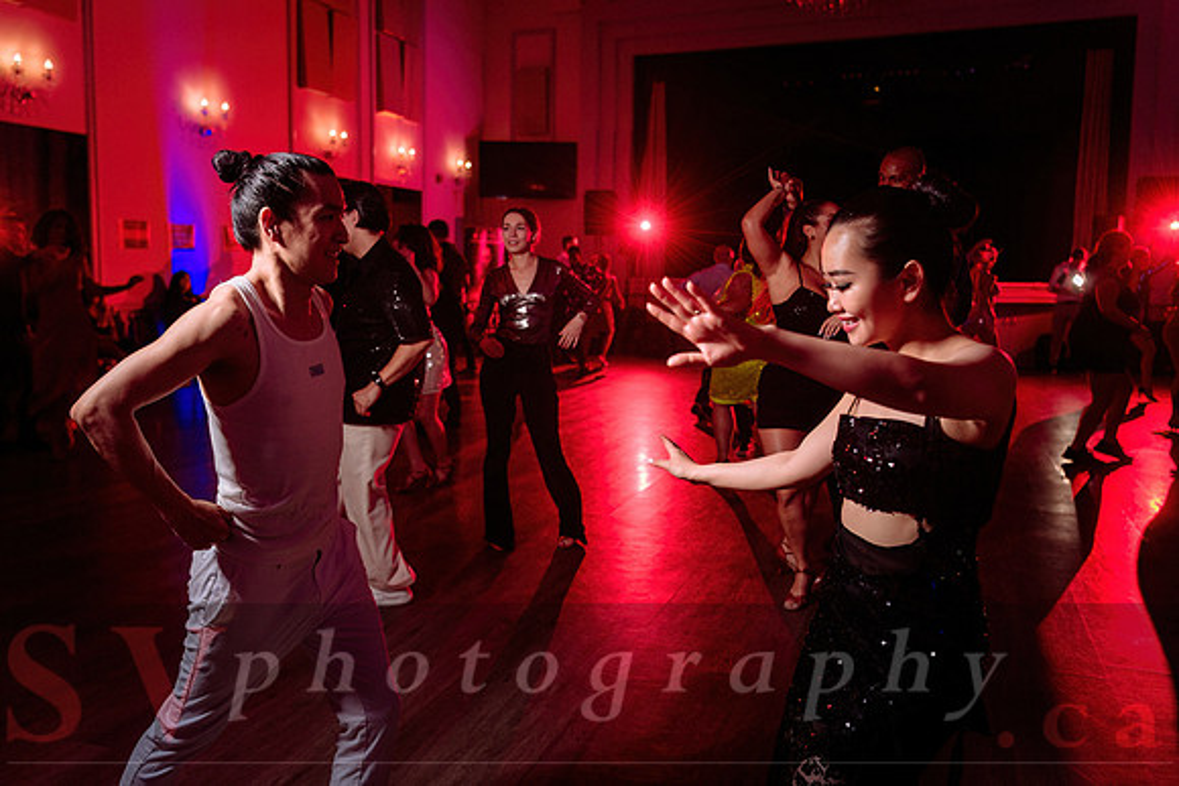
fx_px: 1024
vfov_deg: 42.0
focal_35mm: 31
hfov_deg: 59.9
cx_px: 590
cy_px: 362
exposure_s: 1/100
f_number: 2.8
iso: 800
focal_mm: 29
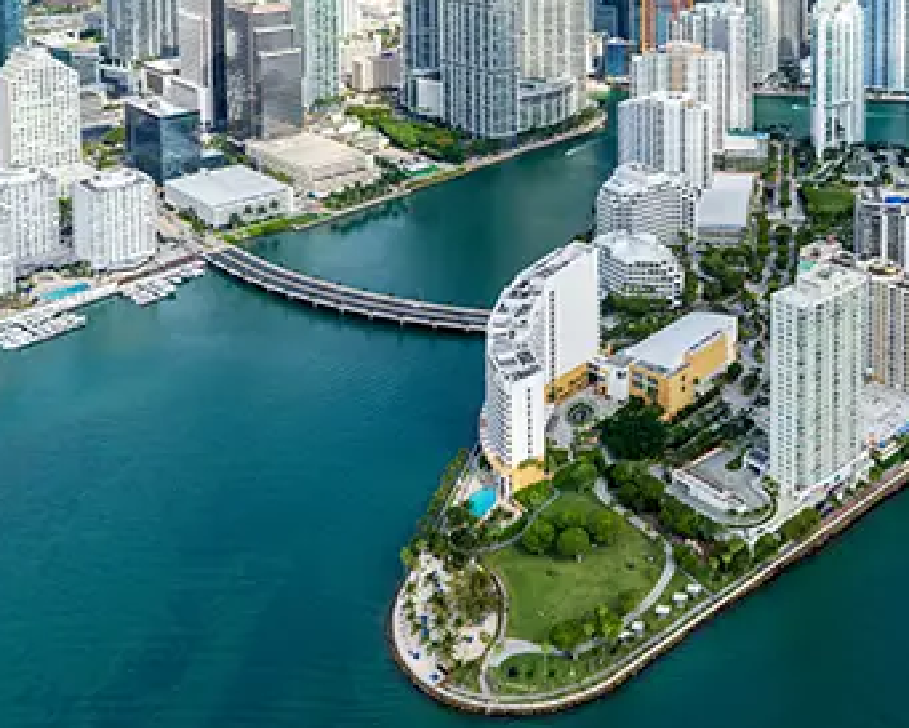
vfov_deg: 38.7
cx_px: 618
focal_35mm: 38
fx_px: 1023
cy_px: 235
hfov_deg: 47.0
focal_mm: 23
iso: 400
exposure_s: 1/400
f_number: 11
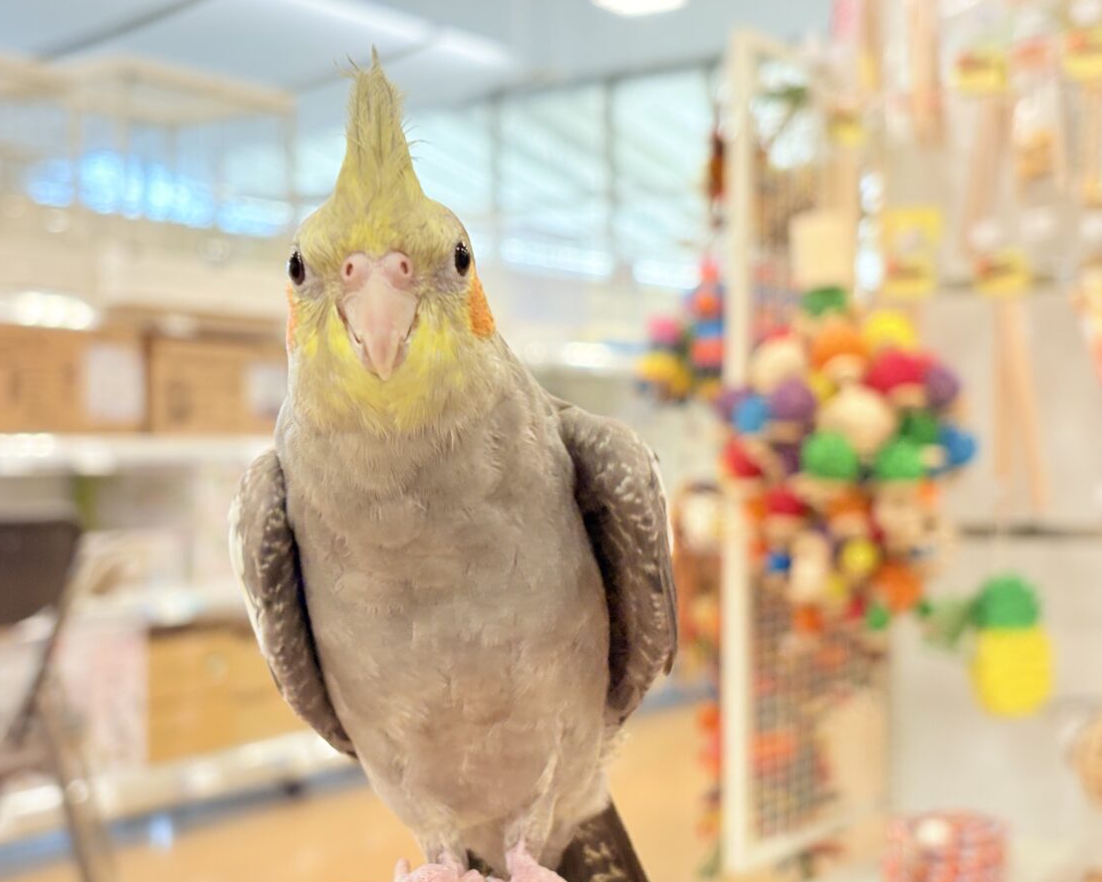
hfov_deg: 34.1
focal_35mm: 55
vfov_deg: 27.6
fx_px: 1794
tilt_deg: +1.4
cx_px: 524
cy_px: 443
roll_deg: +1.8
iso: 50
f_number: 1.6
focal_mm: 5.96
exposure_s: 1/50
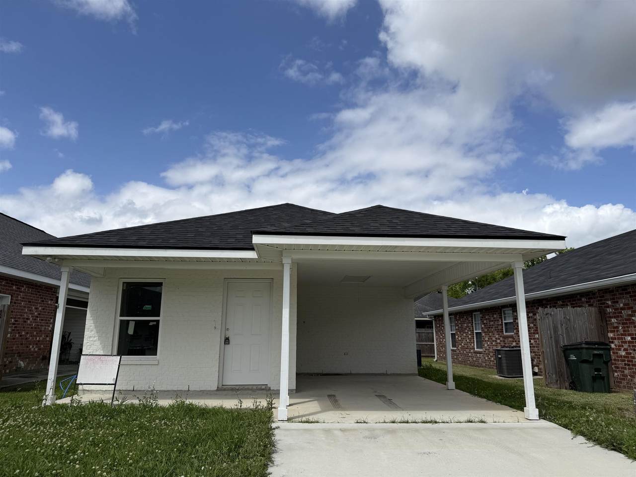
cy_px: 238
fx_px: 441
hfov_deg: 71.6
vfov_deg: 56.8
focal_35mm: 24
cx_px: 318
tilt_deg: +12.6
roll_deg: -0.3
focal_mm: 6.76
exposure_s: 1/8130
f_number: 1.78
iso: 80
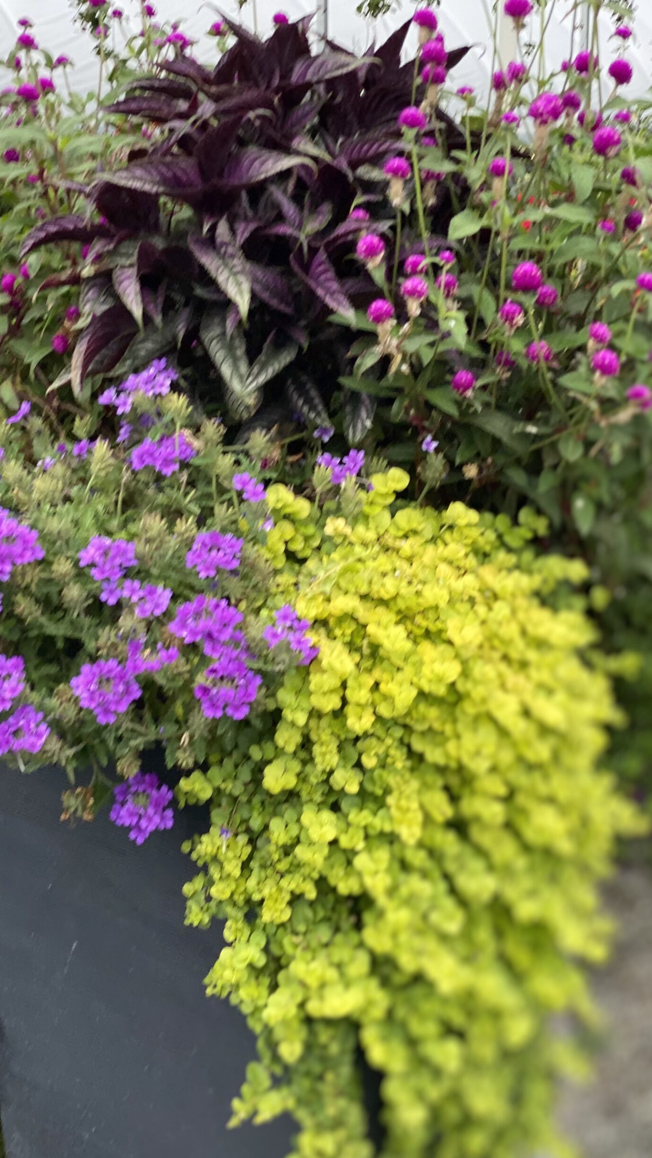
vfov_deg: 35.4
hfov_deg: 20.3
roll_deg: +2.4
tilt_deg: -9.7
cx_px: 227
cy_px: 594
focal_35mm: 59
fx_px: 1813
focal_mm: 6
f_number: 2
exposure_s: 1/213
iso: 20
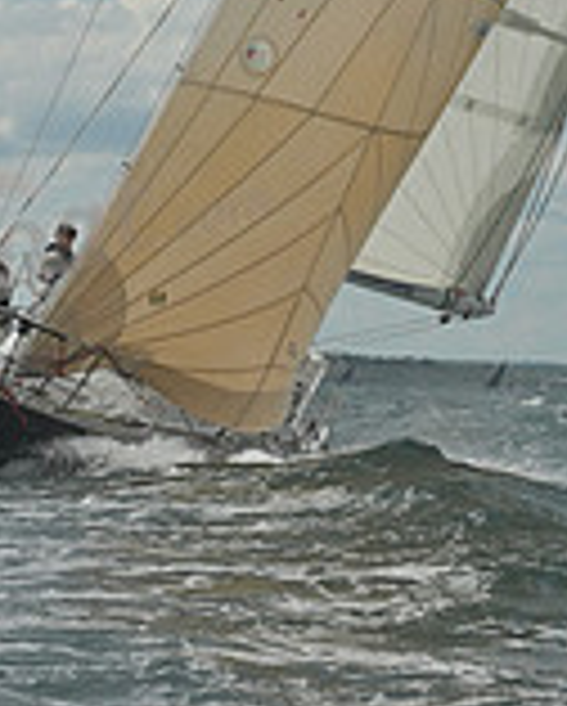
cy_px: -486
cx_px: 506
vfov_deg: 7.8
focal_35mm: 242
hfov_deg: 6.4
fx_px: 5066
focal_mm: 70
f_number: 13
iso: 320
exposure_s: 1/1250
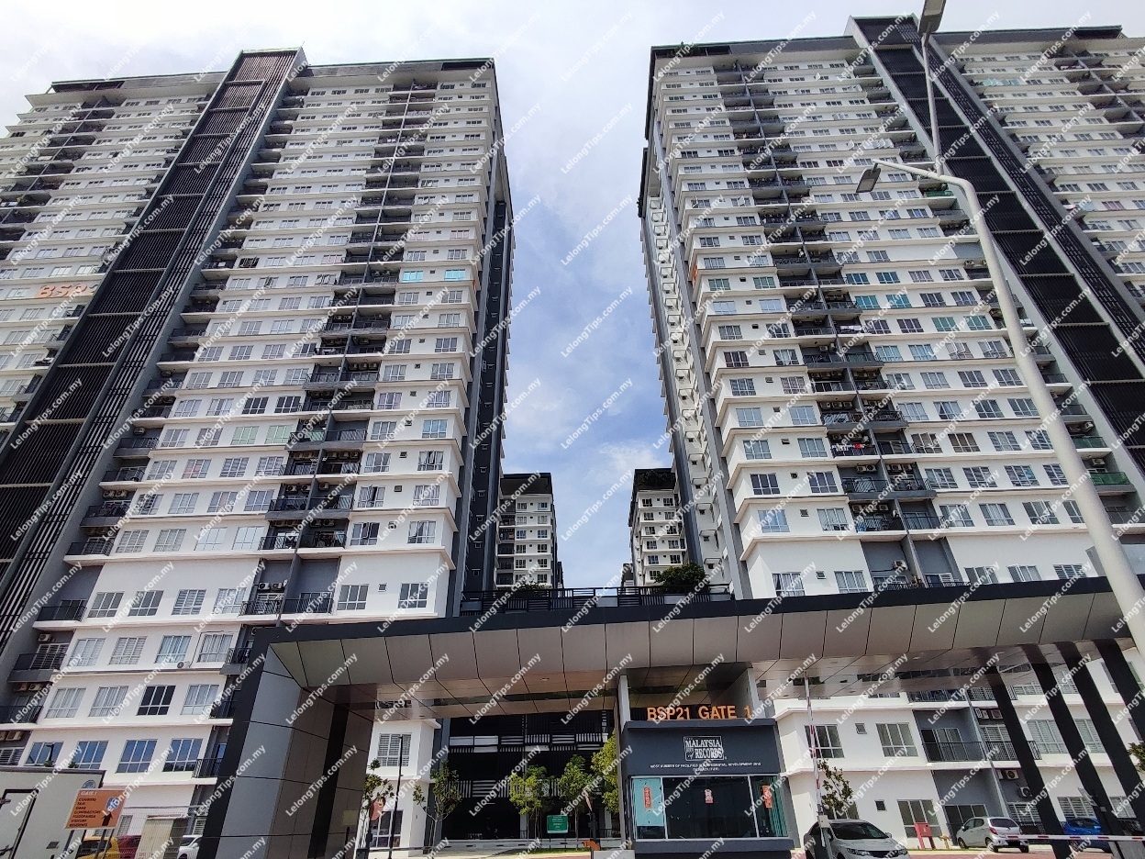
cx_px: 572
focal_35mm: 16
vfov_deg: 78.1
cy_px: 430
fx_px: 529
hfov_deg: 94.5
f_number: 2.2
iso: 50
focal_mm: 1.65
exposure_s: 1/2027
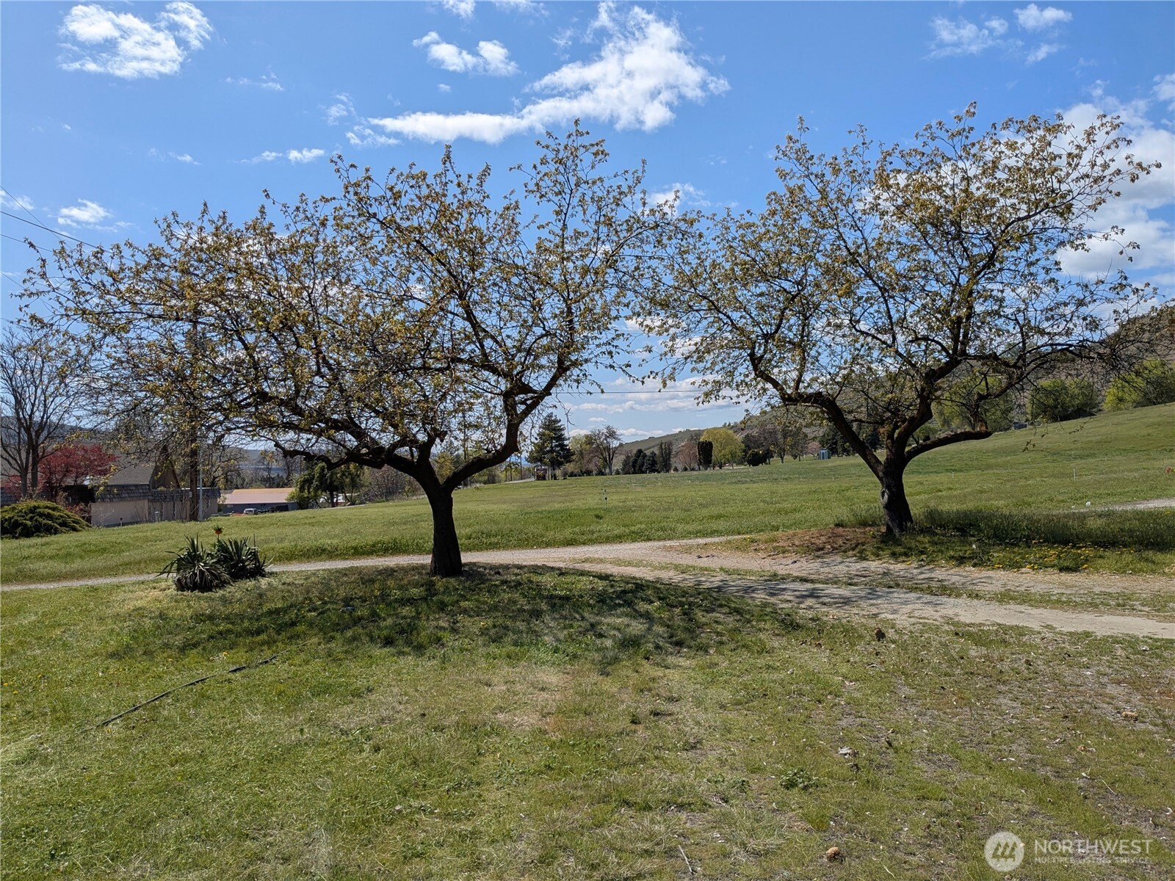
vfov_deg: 51.4
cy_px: 440
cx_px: 588
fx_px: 916
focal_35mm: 27
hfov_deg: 65.3
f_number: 1.73
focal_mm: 4.38
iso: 51
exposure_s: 1/5848
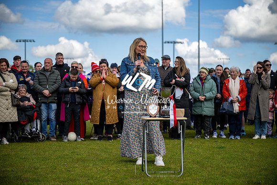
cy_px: 92
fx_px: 539
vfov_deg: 19.5
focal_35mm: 70
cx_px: 138
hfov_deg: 28.8
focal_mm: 70
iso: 100
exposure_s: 1/1600
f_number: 2.8
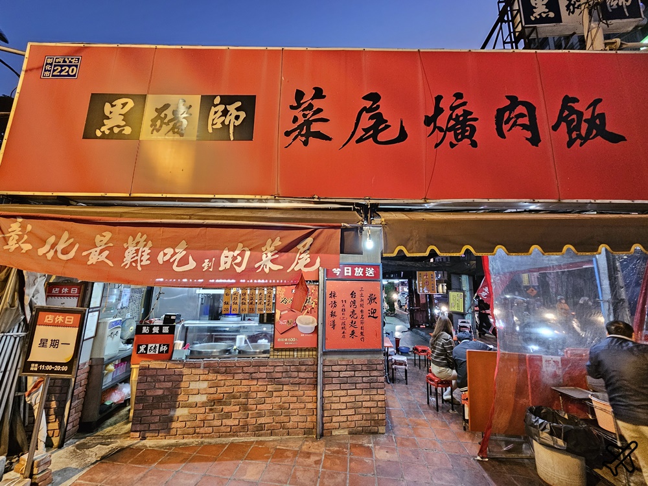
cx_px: 324
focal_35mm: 13
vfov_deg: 89.9
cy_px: 243
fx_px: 243
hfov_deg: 106.2
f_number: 2.2
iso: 640
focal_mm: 2.2
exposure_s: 1/30
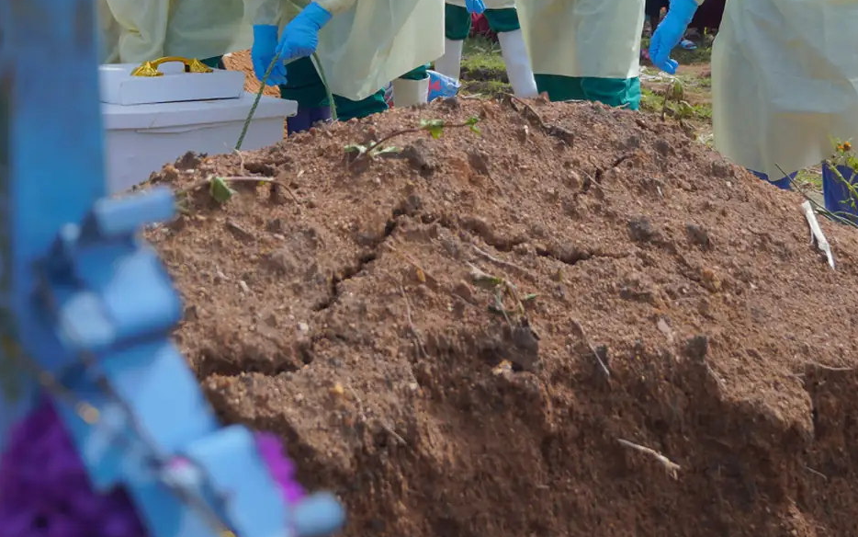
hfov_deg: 25.5
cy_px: -46
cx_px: 440
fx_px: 1894
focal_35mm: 81
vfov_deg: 15.7
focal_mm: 29
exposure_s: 1/500
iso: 100
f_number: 4.5
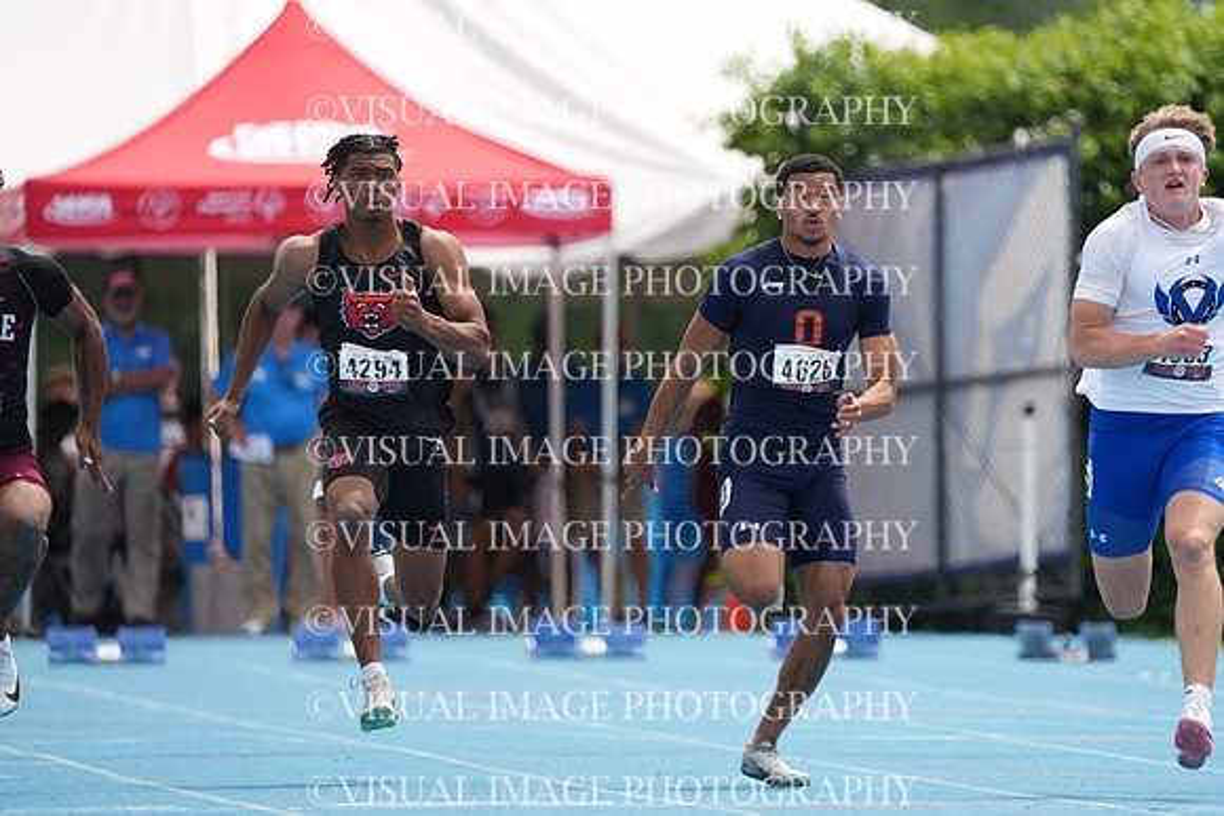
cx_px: 612
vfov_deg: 2.4
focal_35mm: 565
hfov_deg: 3.6
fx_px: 19214
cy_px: 408
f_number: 6.3
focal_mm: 565
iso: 500
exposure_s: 1/1600
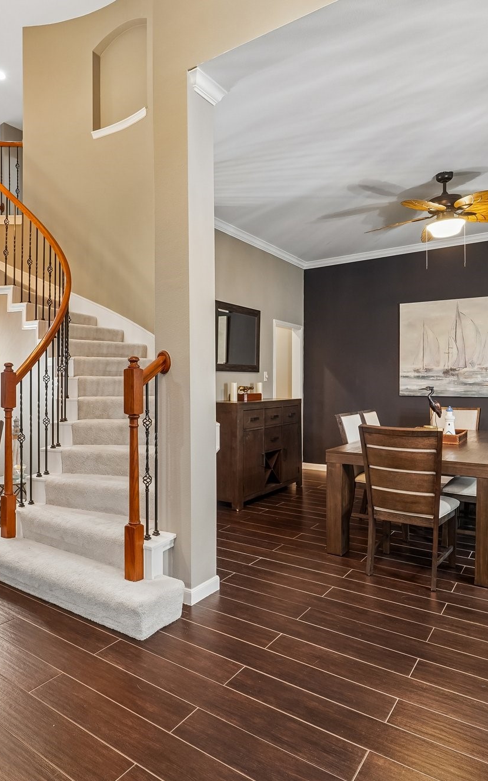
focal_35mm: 22
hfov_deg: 53.9
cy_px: 383
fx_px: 468
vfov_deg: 79.6
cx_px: 161
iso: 500
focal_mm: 14
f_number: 8
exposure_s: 1/13
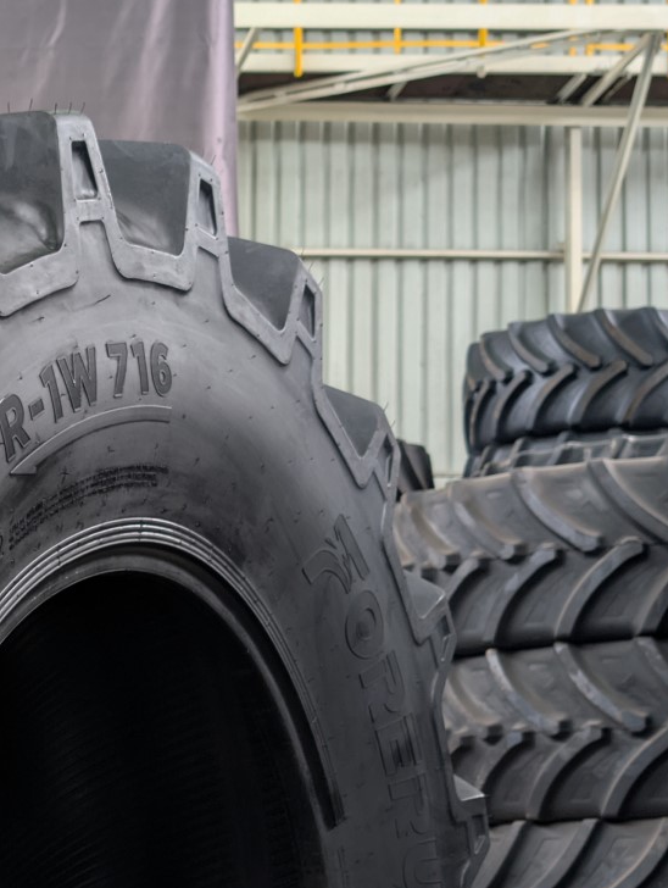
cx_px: -201
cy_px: 668
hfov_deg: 17.2
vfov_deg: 23.8
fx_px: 2079
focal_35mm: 81
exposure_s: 1/15
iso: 62
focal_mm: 6.9
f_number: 1.68
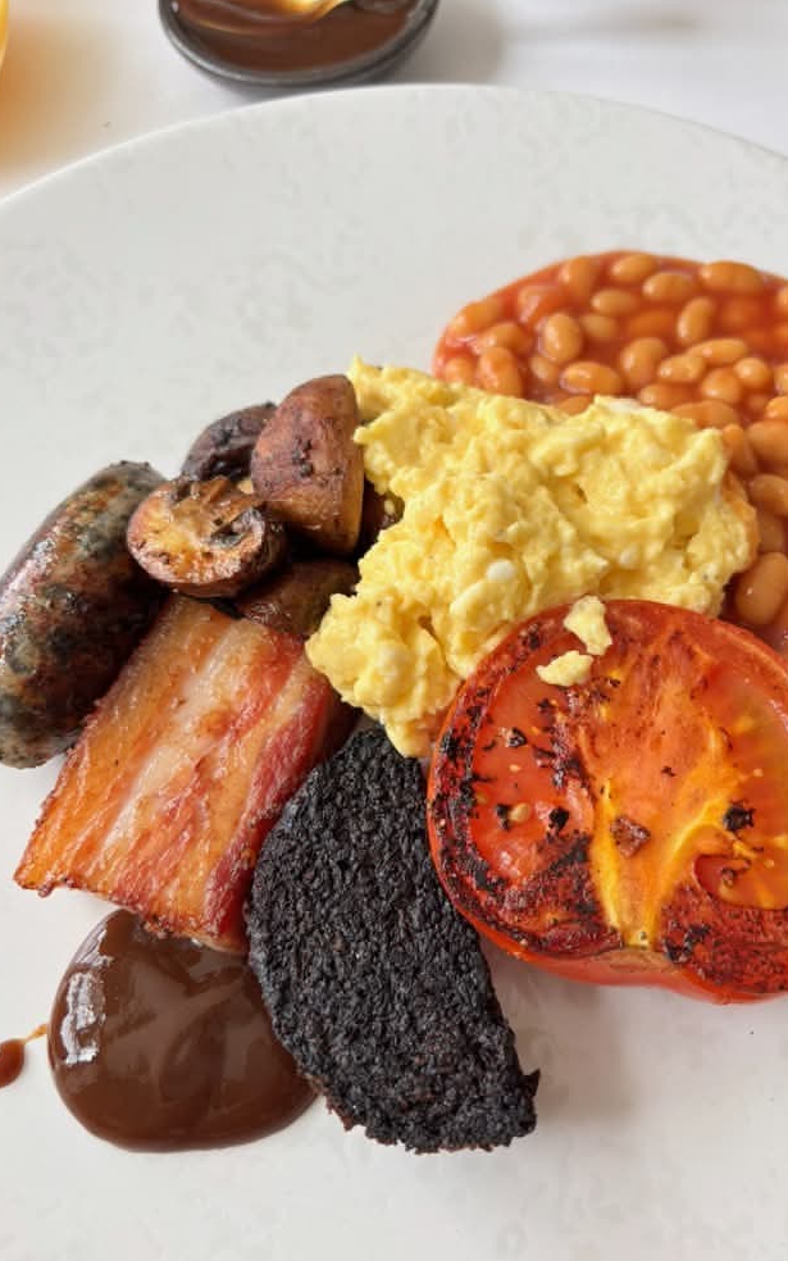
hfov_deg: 44.4
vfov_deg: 66.5
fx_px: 962
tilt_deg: -66.1
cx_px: 465
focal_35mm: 28
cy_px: 629
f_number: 1.6
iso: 50
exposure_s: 1/121
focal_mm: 6
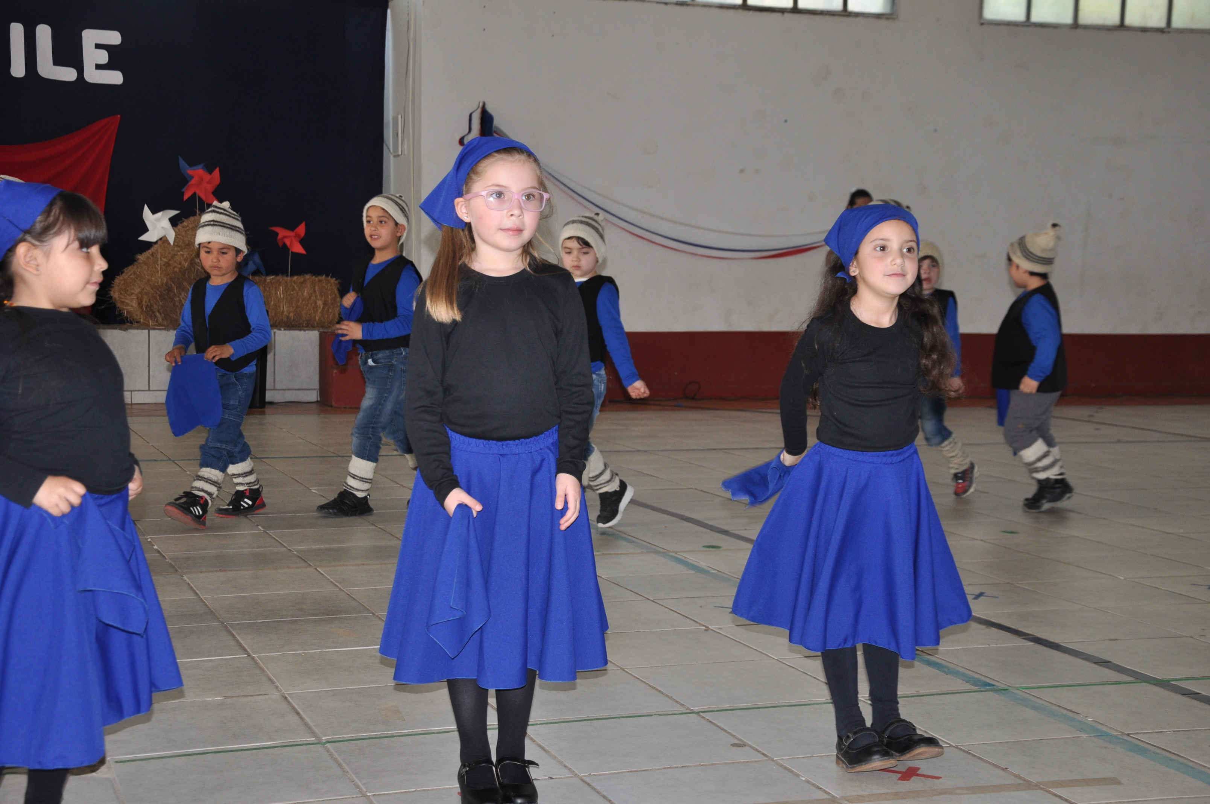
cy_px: 402
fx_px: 1762
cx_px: 605
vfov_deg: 25.7
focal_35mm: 52
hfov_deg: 37.9
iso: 400
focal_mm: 35
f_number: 4.5
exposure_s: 1/125
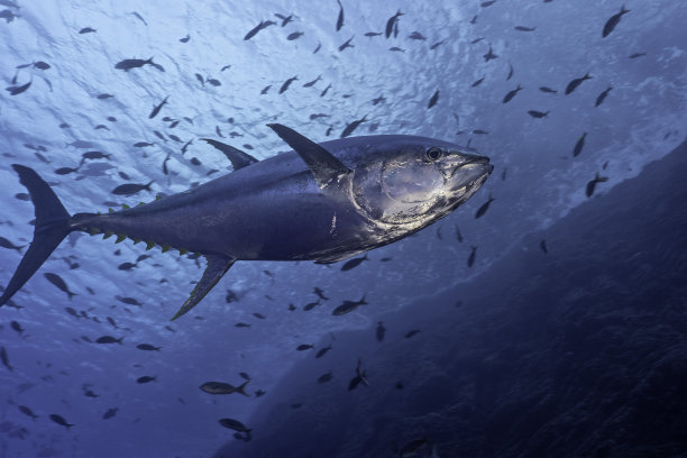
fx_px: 687
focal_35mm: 36
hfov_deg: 53.1
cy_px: 229
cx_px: 344
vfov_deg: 36.9
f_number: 7.1
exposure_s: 1/80
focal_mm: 36
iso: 200
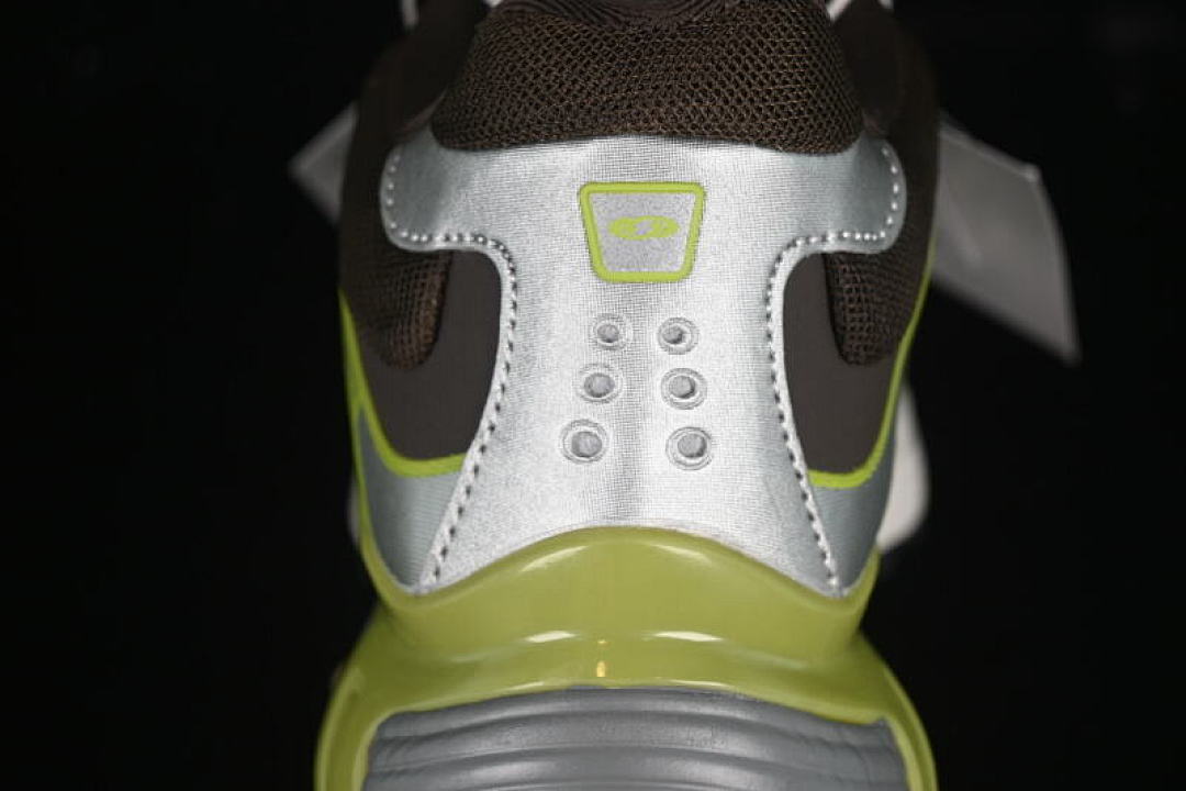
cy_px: 396
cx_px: 593
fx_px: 2471
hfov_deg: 27.0
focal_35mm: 75
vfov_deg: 18.2
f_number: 6.3
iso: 160
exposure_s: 1/60
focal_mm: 50
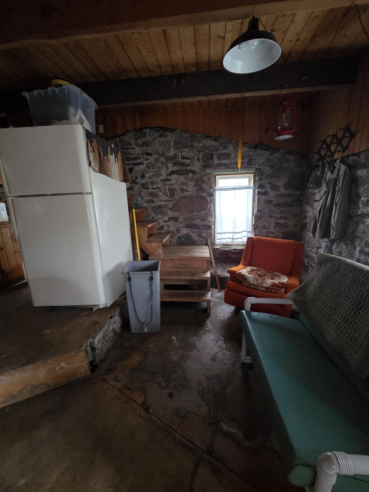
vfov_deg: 106.2
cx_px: 184
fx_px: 185
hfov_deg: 89.9
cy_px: 246
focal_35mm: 13
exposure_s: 1/24
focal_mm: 2.2
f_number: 2.2
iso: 1600
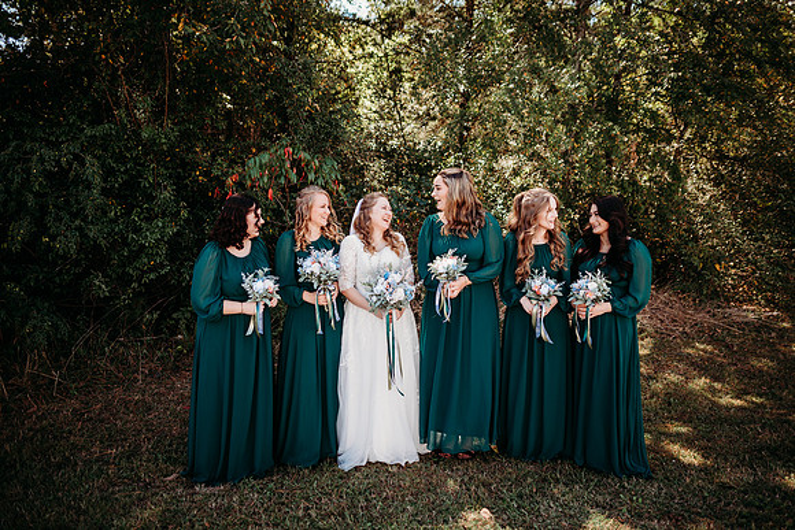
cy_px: 265
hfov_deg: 73.7
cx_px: 398
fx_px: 530
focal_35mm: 24
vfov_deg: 53.2
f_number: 2.2
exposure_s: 1/800
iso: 160
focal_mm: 24
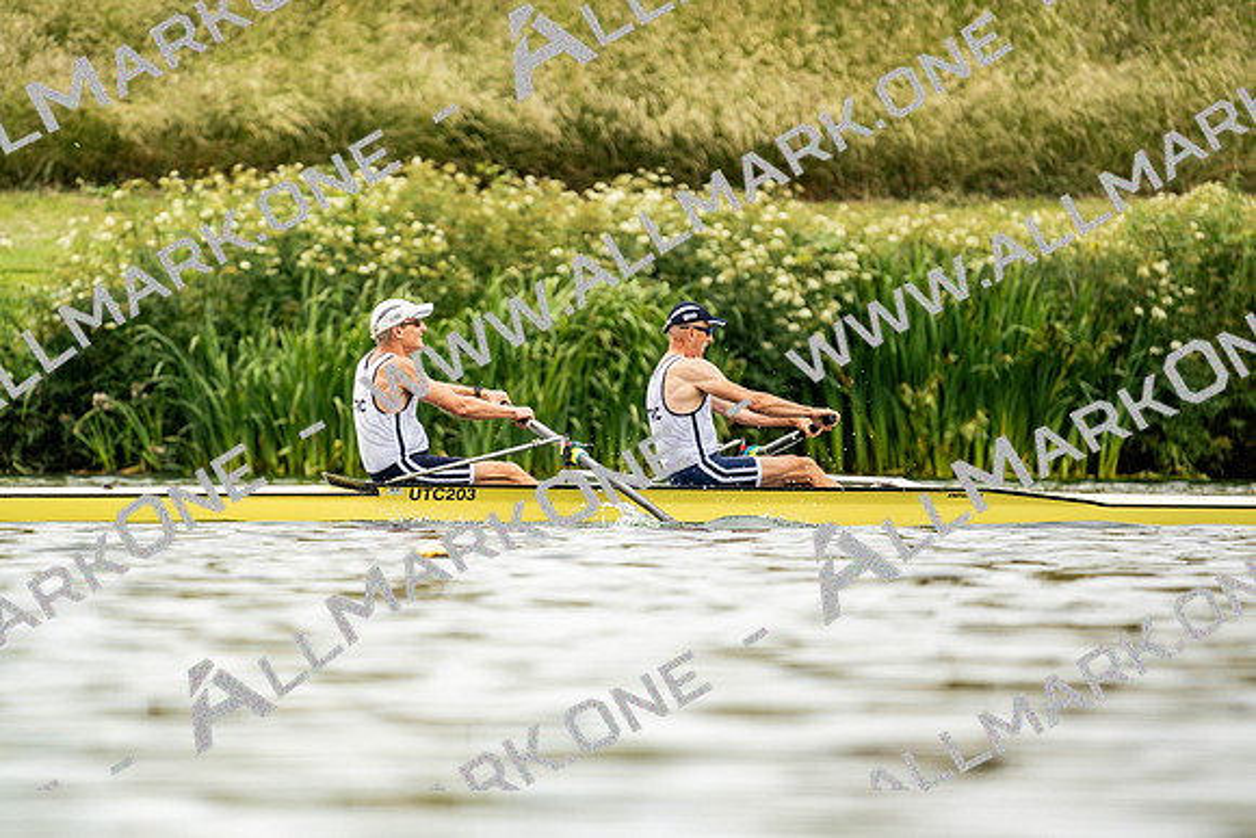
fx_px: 20937
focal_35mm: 600
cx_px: 628
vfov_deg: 2.3
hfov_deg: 3.4
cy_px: 419
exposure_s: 1/2000
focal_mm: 600
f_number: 6.3
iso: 640
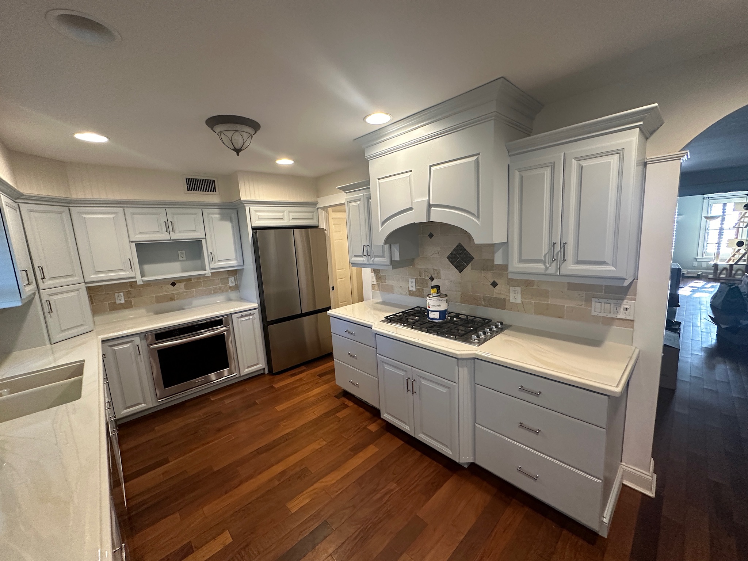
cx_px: 374
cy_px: 280
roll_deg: +4.1
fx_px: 303
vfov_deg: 85.7
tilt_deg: -9.1
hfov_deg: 102.1
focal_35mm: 14
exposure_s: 1/60
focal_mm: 2.22
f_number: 2.2
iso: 250
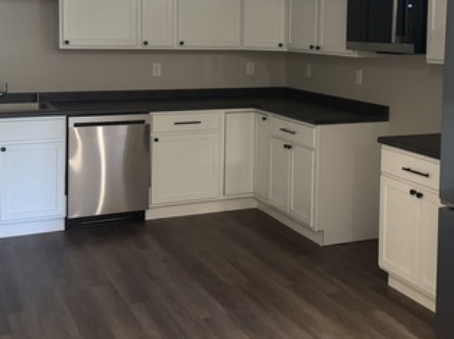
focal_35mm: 51
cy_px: 78
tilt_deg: -4.1
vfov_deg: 28.0
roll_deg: -1.0
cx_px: 277
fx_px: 668
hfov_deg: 37.3
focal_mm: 6.76
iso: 500
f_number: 1.78
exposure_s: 1/60
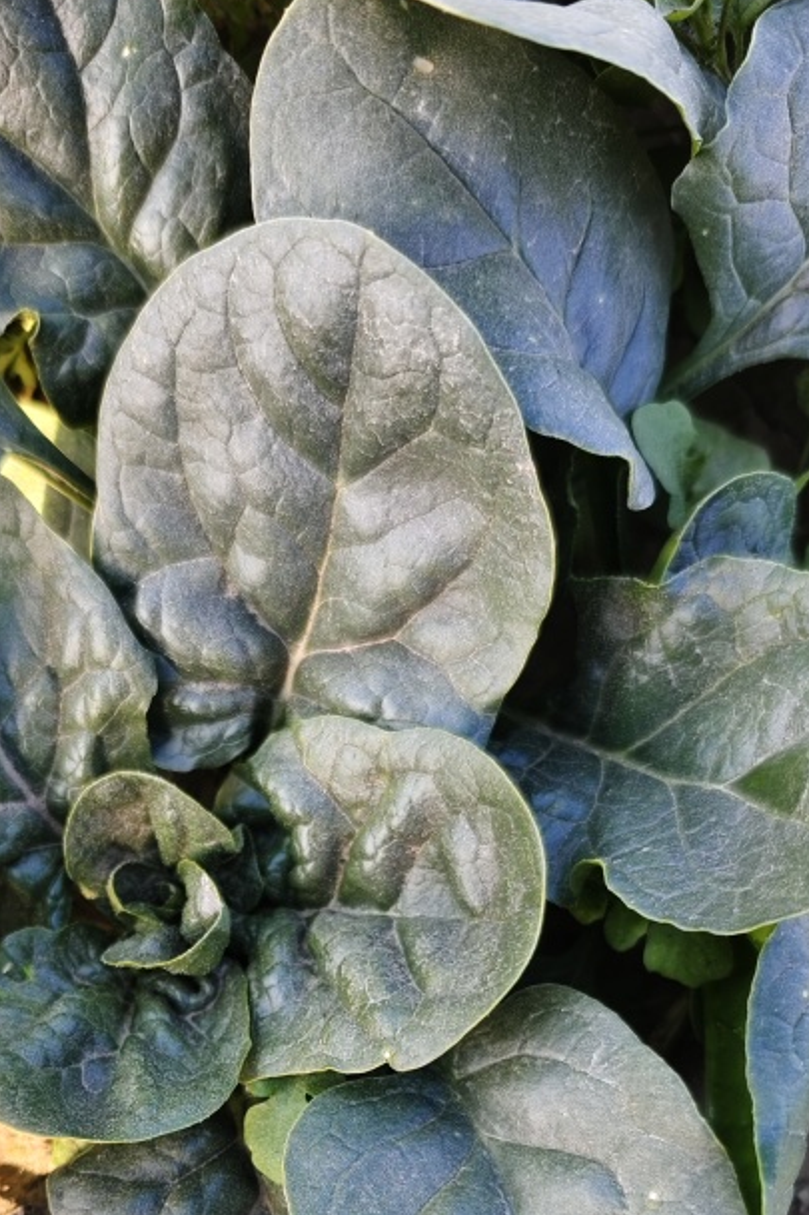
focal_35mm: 42
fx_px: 1416
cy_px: 1036
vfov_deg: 43.4
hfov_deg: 31.4
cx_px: 222
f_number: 1.68
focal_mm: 6.45
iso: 50
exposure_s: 1/103
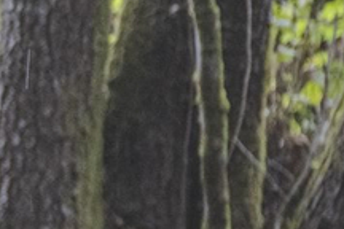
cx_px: 1147
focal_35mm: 200
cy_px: 143
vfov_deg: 6.9
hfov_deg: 8.2
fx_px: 1911
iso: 2000
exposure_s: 1/160
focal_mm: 27
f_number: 3.5
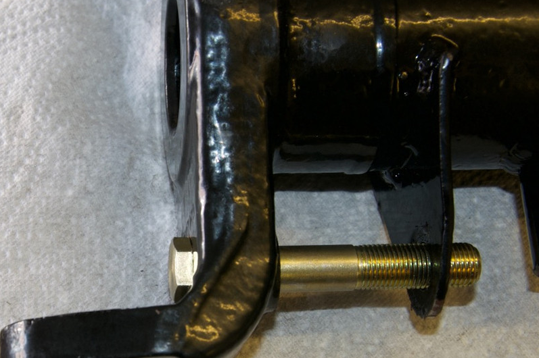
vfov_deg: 15.8
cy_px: 252
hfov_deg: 23.4
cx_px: 134
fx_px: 1287
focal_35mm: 86
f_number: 9
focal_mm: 38
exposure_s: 1/15
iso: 640
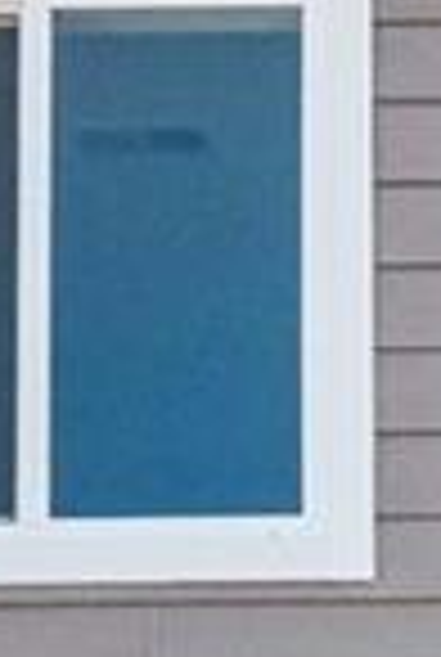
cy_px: 1278
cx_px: 801
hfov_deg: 8.1
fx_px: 2999
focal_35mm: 164
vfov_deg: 11.4
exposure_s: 1/800
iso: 400
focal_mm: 10
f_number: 8
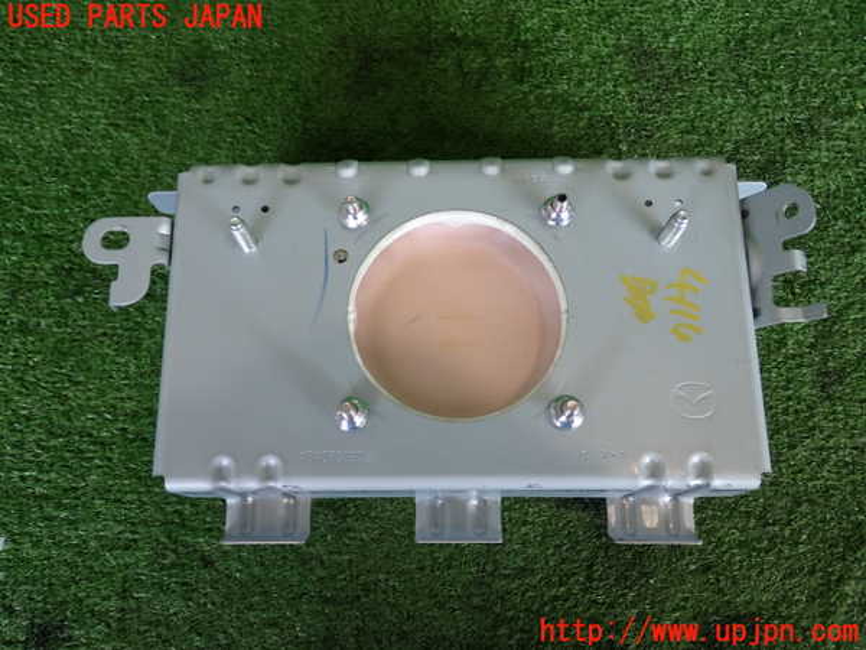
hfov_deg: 56.8
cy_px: 325
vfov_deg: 44.2
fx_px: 801
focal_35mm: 32
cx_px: 433
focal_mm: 5.79
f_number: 2.4
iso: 200
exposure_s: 1/80
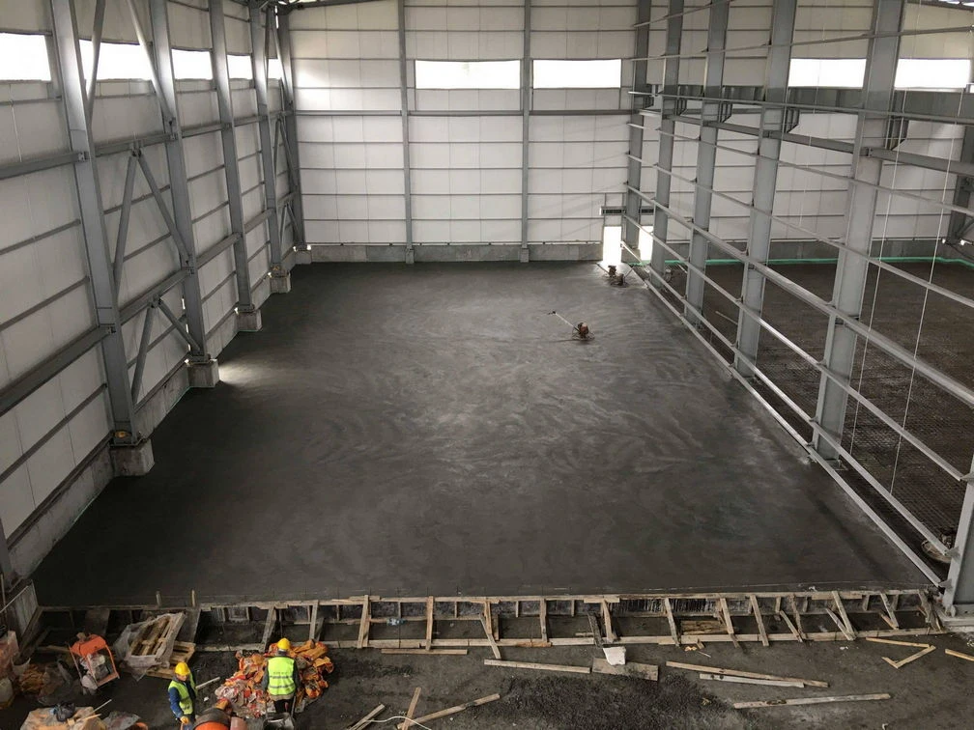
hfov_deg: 61.7
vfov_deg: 48.2
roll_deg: -0.4
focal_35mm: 29
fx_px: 816
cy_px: 365
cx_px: 487
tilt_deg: -17.7
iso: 32
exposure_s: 1/17
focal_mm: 4.15
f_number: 2.2
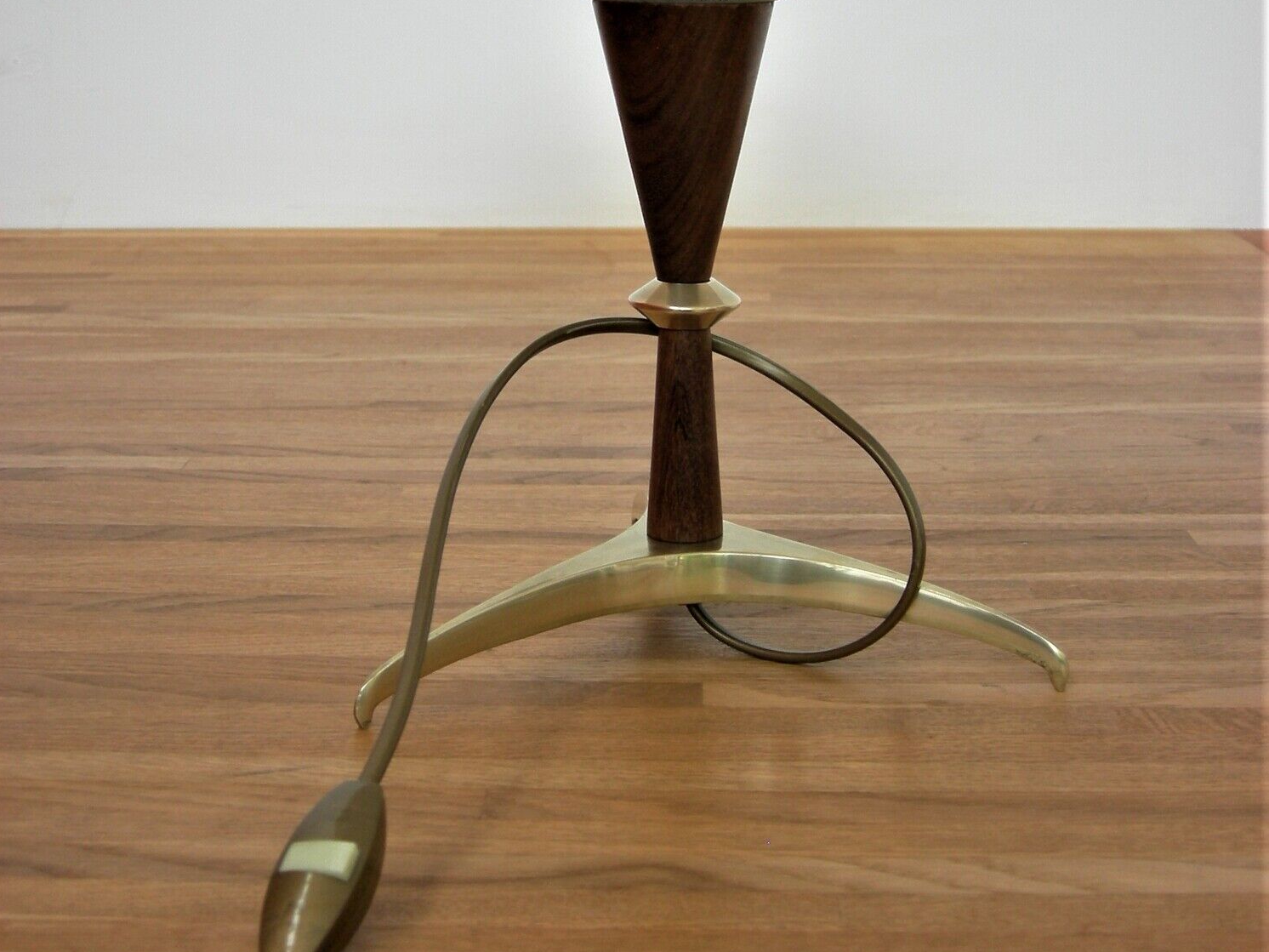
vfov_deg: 24.7
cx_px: 633
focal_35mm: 59
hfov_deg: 32.7
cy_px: 328
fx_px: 2163
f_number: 2.9
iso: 64
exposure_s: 1/26
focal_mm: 9.1
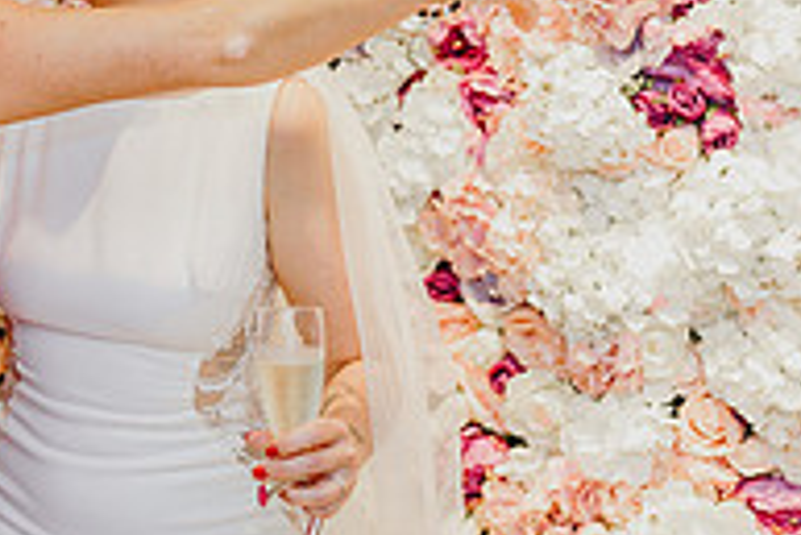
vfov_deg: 12.8
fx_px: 2338
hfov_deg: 18.6
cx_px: -112
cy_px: -39
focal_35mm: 105
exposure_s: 1/200
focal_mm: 35
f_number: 2.2
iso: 640
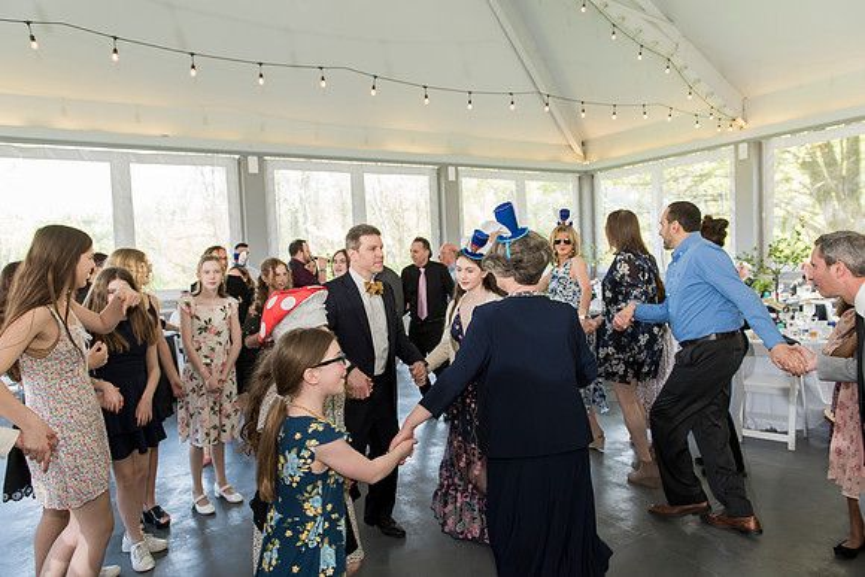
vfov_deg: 53.2
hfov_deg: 73.7
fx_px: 577
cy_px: 288
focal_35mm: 24
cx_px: 432
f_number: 4
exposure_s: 1/160
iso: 640
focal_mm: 24
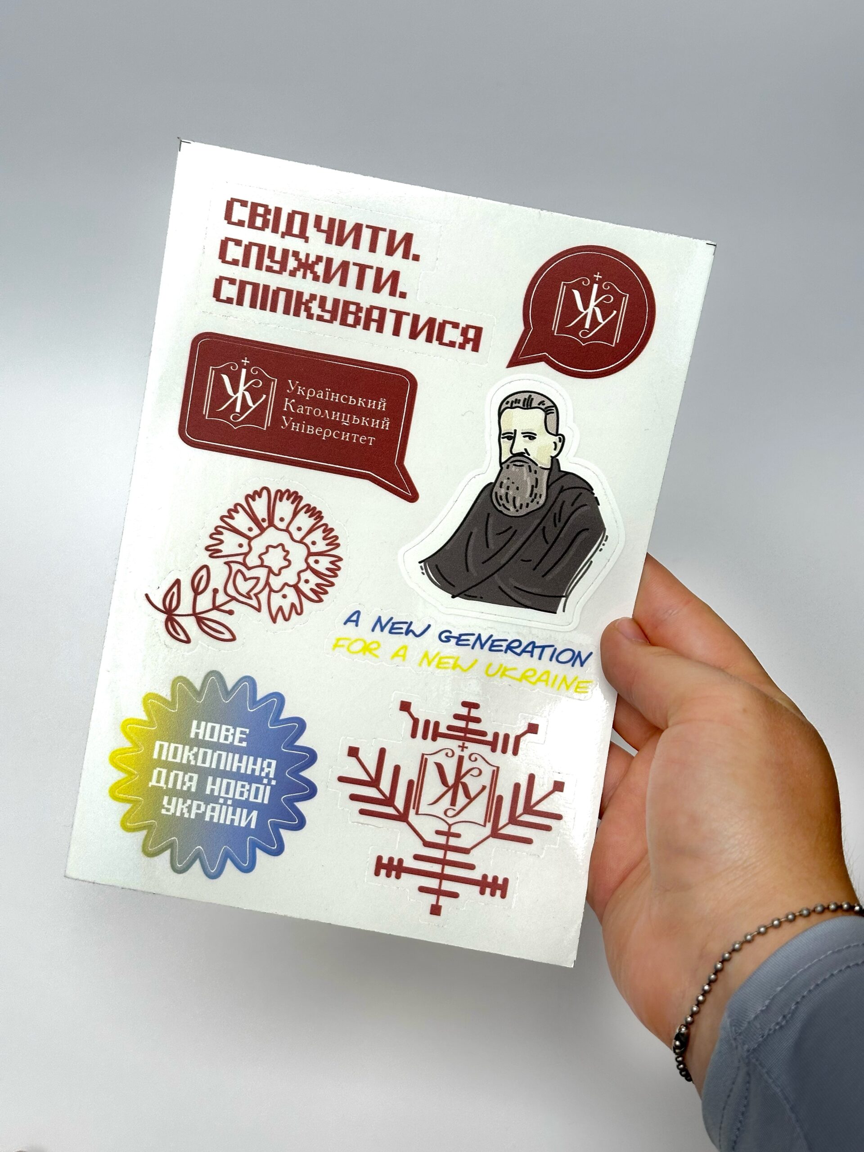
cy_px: 576
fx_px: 1597
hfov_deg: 30.3
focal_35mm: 48
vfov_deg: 39.7
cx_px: 432
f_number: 1.78
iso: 64
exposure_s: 1/594
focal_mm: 6.86
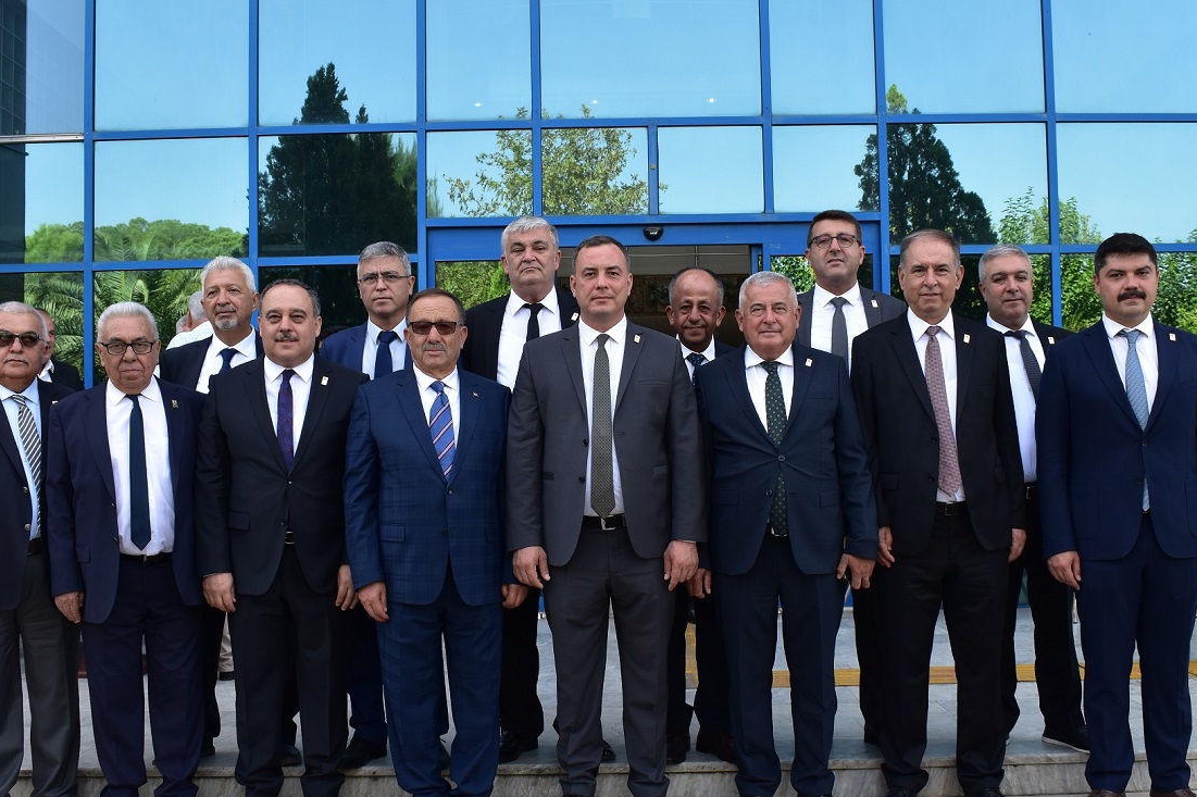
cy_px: 439
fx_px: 1283
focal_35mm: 39
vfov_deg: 34.5
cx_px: 601
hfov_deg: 50.0
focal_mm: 21
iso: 400
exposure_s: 1/80
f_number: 9
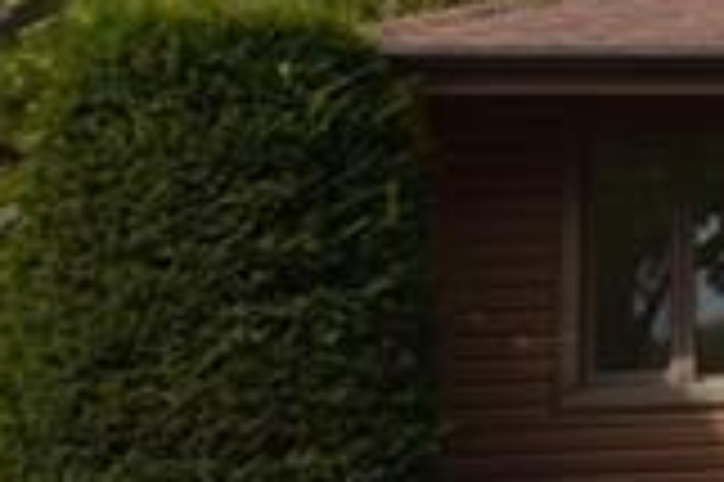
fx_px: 3074
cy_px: 47
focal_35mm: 153
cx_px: 2109
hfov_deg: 10.2
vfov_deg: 8.9
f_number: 10
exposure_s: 1/400
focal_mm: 16
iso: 200
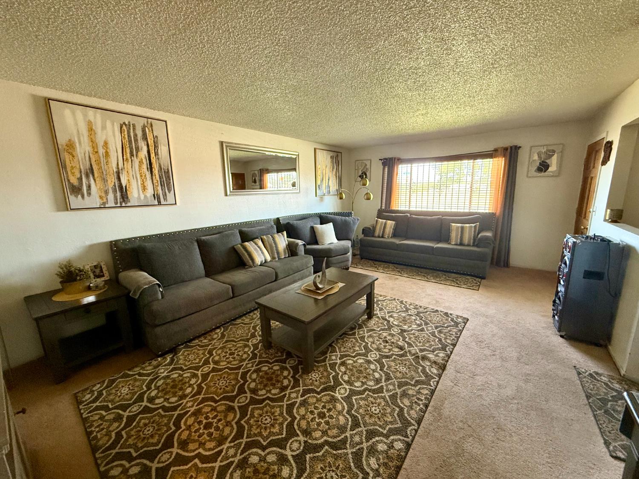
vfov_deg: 85.7
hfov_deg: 102.1
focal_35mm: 14
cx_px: 320
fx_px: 258
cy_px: 240
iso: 500
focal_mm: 2.22
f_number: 2.2
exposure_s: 1/60
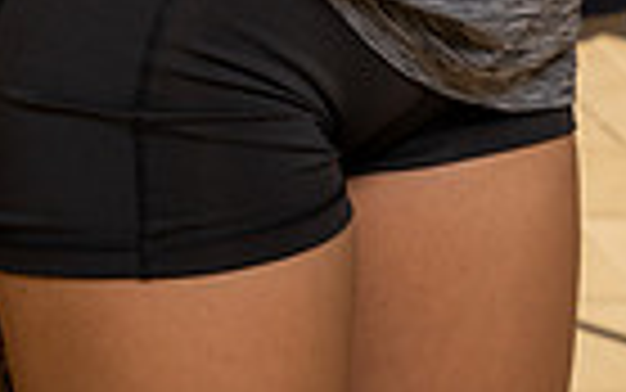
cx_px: 450
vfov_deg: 6.3
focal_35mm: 198
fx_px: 3379
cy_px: -559
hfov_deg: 10.6
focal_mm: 60
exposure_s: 1/250
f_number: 8
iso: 400
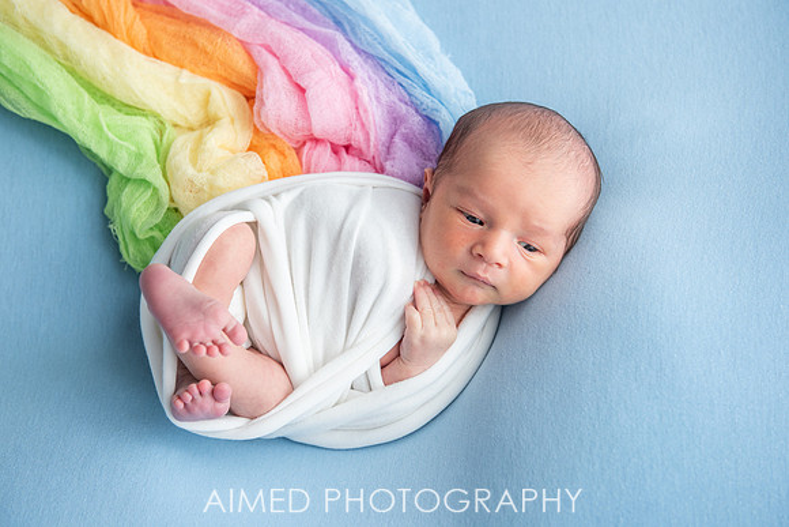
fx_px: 1206
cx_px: 394
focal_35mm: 55
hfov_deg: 36.2
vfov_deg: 24.6
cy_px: 264
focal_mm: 55
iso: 250
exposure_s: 1/160
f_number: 3.5
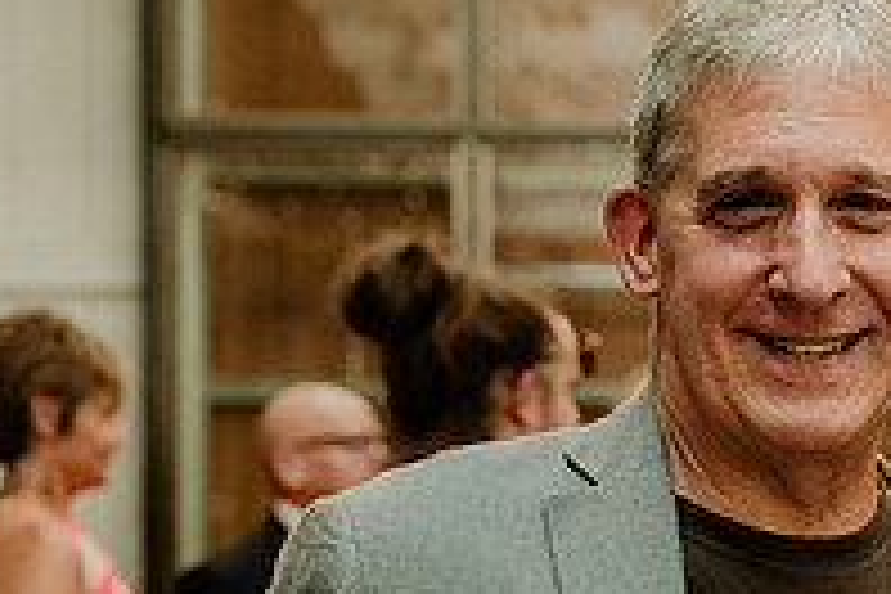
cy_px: 482
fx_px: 3811
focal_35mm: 154
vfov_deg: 8.9
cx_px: 1047
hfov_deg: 13.0
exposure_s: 1/200
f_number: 3.5
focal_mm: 51
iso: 800
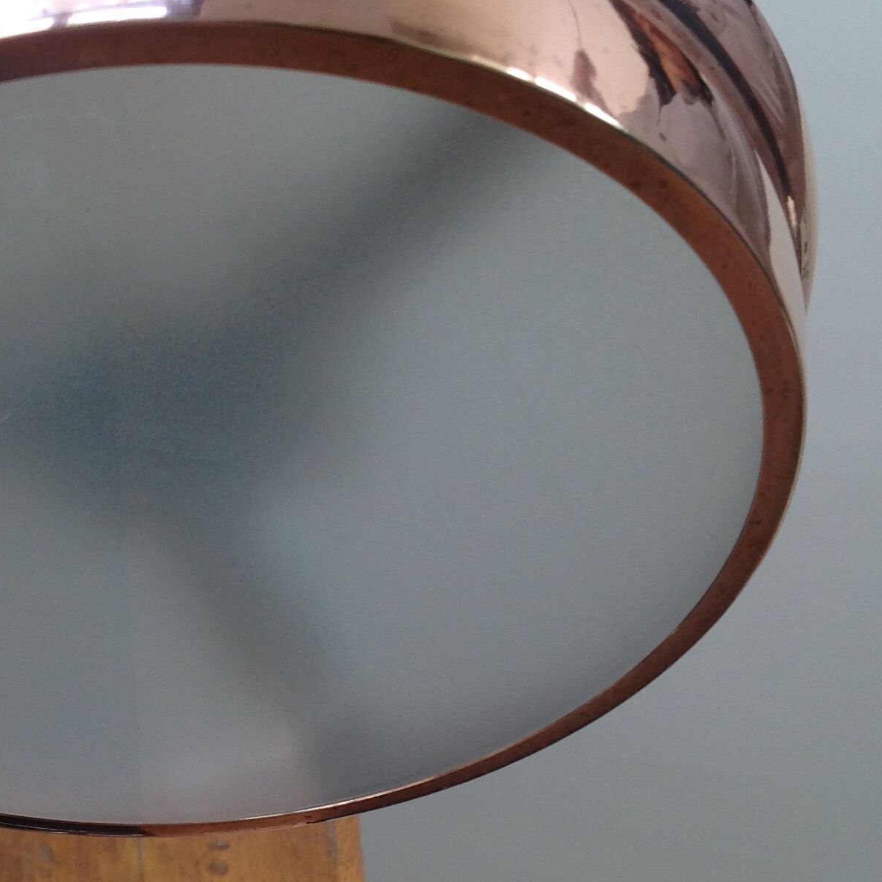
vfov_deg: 25.6
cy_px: 599
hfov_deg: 25.3
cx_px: 179
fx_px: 1931
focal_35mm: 67
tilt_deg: +38.1
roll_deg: -0.6
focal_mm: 4.28
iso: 64
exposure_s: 1/120
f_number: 2.4
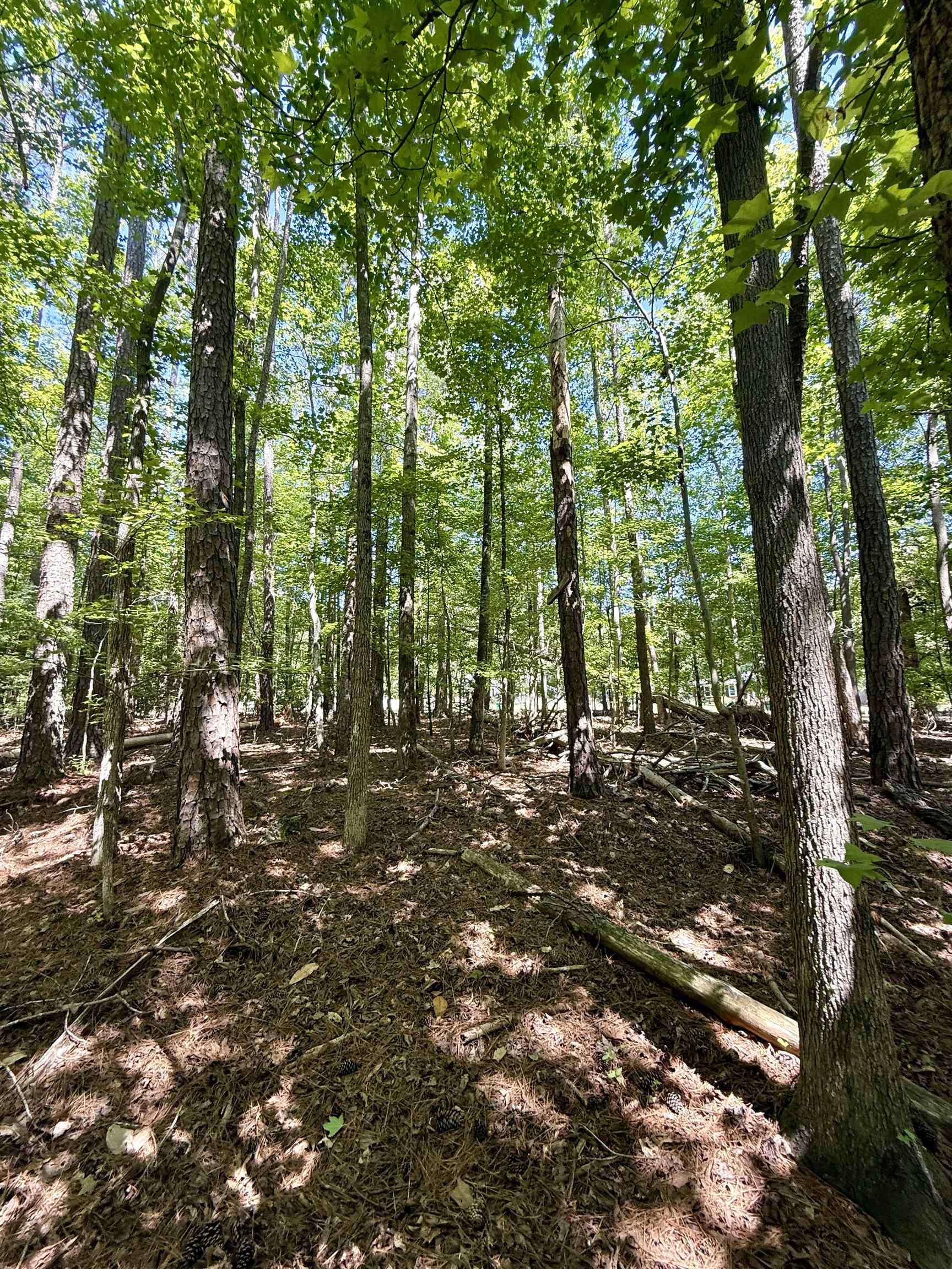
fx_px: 513
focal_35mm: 14
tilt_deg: +10.1
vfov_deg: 102.1
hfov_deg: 85.7
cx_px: 476
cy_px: 634
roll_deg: -1.5
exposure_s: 1/105
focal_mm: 2.22
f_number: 2.2
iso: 50
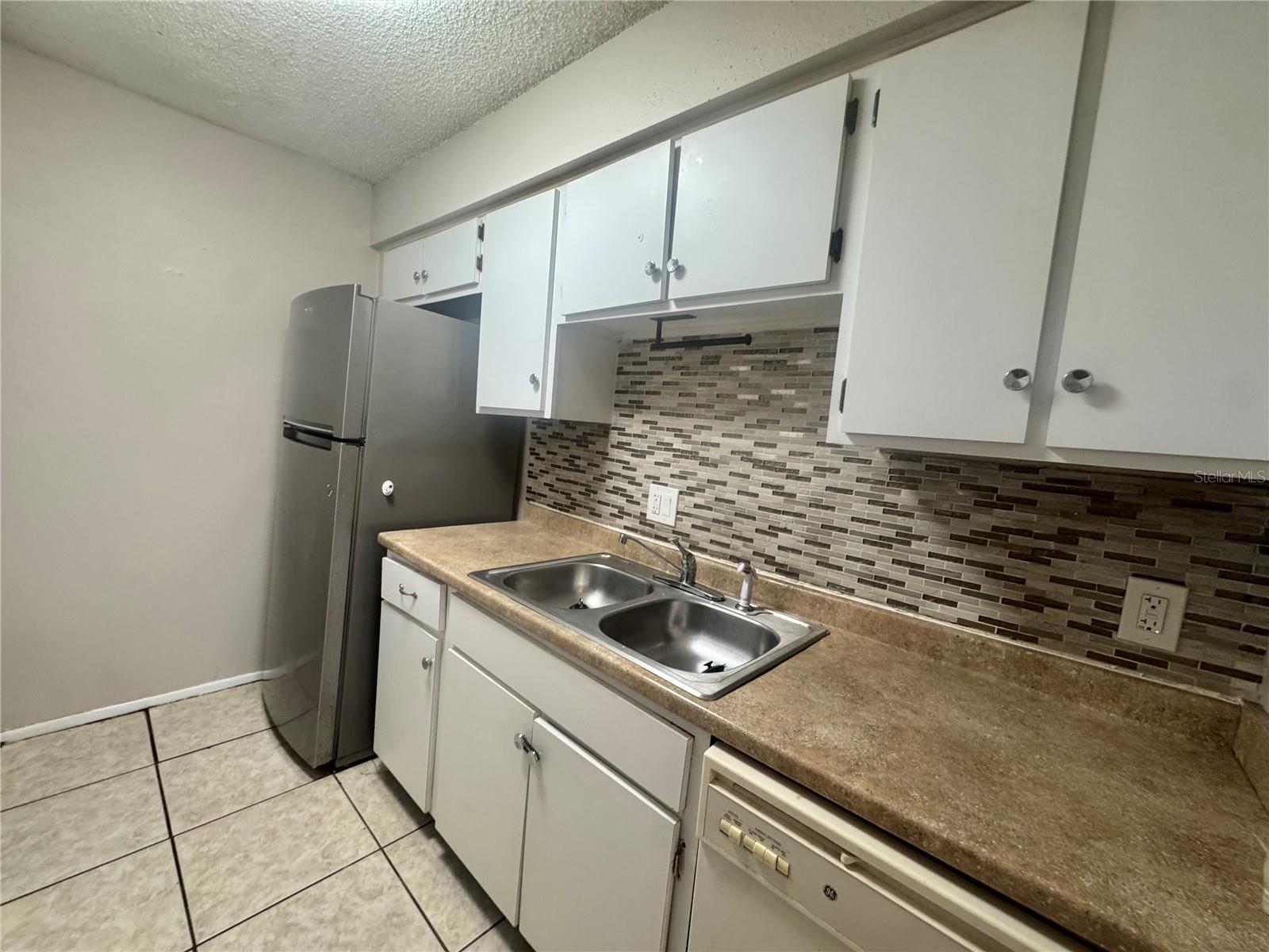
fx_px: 513
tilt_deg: -5.4
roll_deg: -7.0
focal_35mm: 14
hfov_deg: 102.1
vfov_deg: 85.7
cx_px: 634
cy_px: 476
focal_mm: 2.22
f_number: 2.2
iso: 250
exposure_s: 1/60
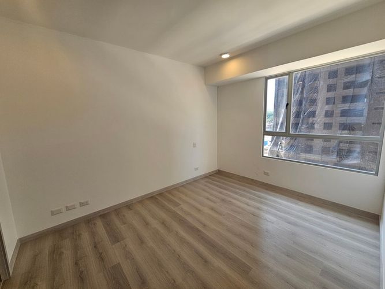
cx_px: 192
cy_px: 144
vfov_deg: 89.9
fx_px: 145
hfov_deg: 106.2
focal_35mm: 13
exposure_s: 1/284
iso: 64
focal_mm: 2.2
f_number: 2.2
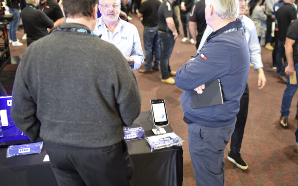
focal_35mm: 43
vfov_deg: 29.8
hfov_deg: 46.1
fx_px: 349
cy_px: 84
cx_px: 167
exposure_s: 1/60
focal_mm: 35
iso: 800
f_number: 1.8
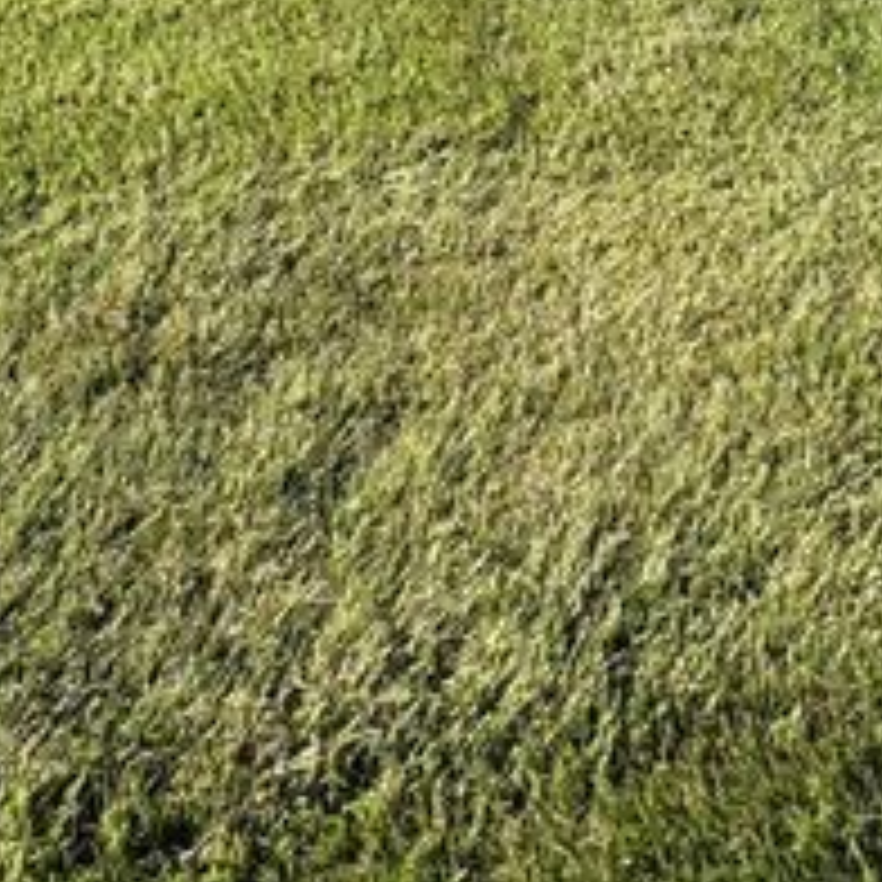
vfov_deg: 25.1
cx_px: 662
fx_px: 1211
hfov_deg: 39.0
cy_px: -565
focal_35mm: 42
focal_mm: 2.22
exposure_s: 1/821
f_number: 2.2
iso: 50
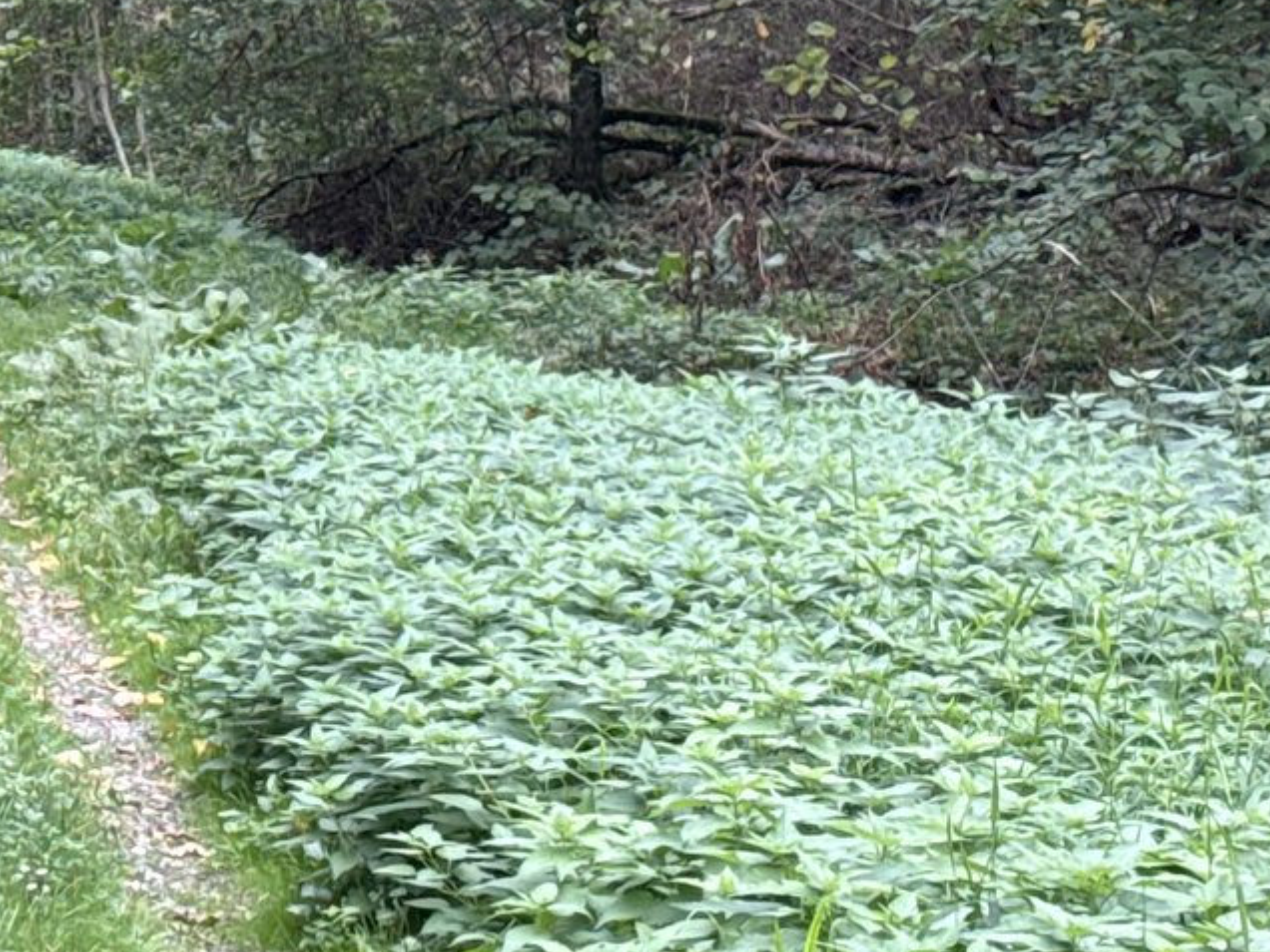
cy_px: 196
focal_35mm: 151
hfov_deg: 12.8
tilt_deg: -0.3
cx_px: -258
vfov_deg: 9.8
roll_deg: +0.5
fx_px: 5540
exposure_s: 1/211
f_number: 1.78
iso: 80
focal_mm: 6.76
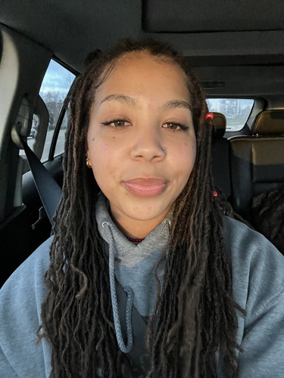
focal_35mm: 23
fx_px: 252
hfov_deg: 58.9
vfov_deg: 73.9
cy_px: 189
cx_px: 142
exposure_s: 1/30
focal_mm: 2.71
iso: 500
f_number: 2.2
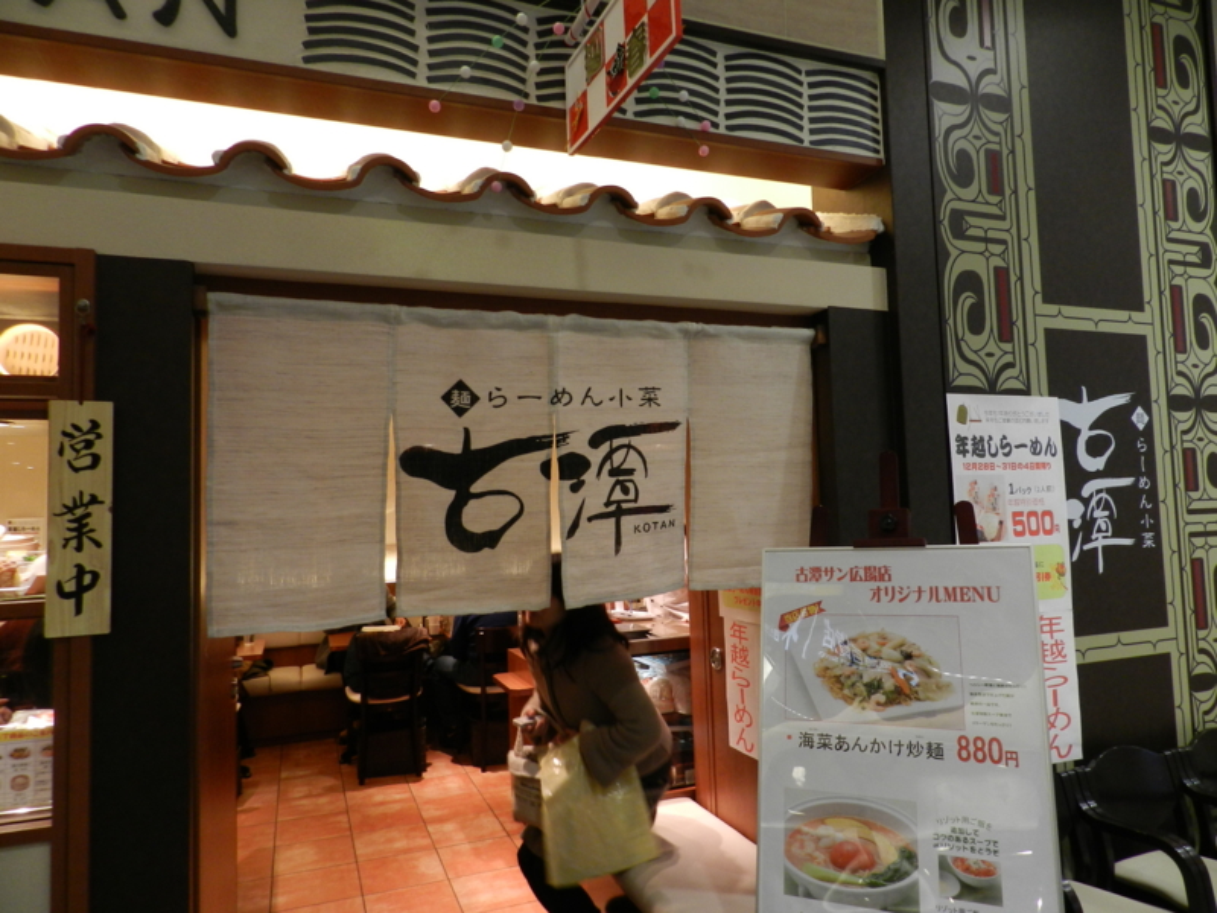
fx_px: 809
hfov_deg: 73.9
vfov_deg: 58.9
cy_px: 456
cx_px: 608
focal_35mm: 23
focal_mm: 4
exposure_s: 1/30
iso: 180
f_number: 3.4
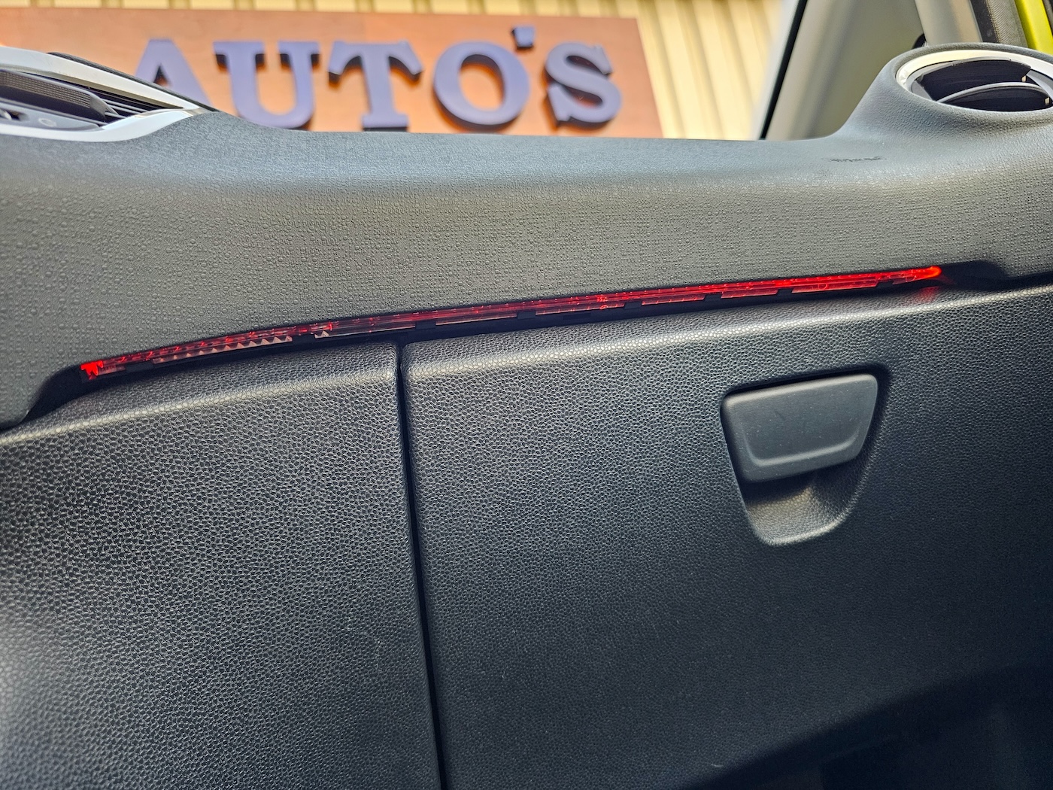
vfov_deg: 58.9
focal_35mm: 23
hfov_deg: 73.9
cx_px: 526
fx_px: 700
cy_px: 395
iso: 640
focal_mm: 6.3
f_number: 1.7
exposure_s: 1/33.3
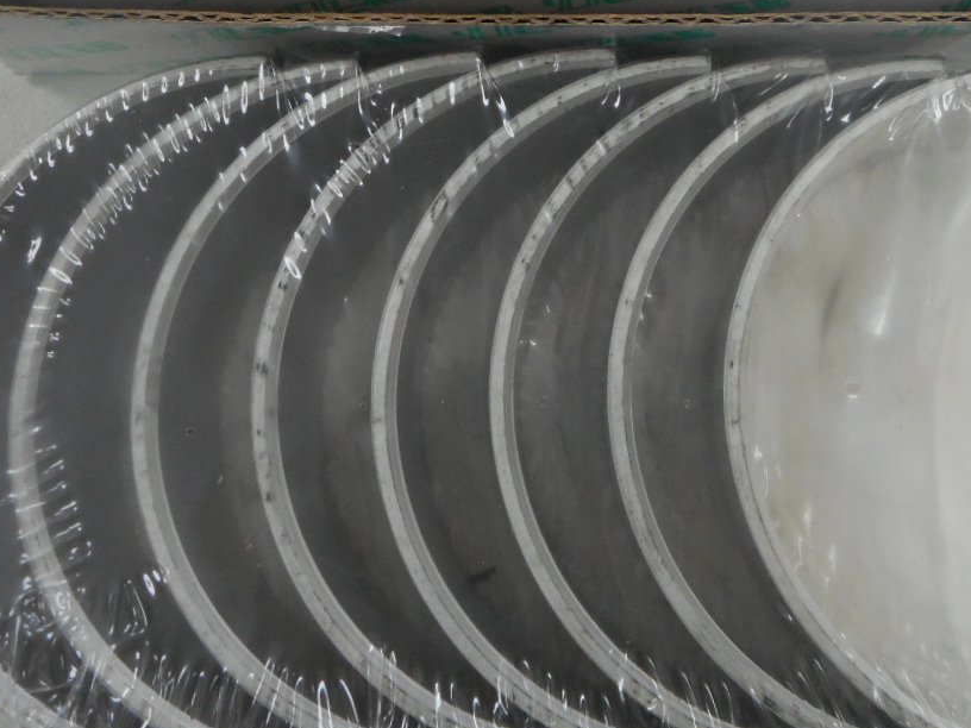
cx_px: 600
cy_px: 23
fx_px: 1374
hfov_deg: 38.7
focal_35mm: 49
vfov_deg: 28.1
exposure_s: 1/30
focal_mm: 4.5
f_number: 3.7
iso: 160
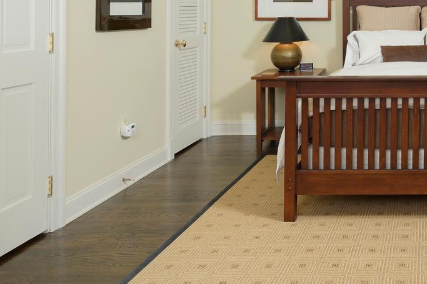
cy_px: 55
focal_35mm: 42
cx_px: 403
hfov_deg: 41.7
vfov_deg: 31.0
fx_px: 498
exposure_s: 1/60
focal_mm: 14
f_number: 10
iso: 320
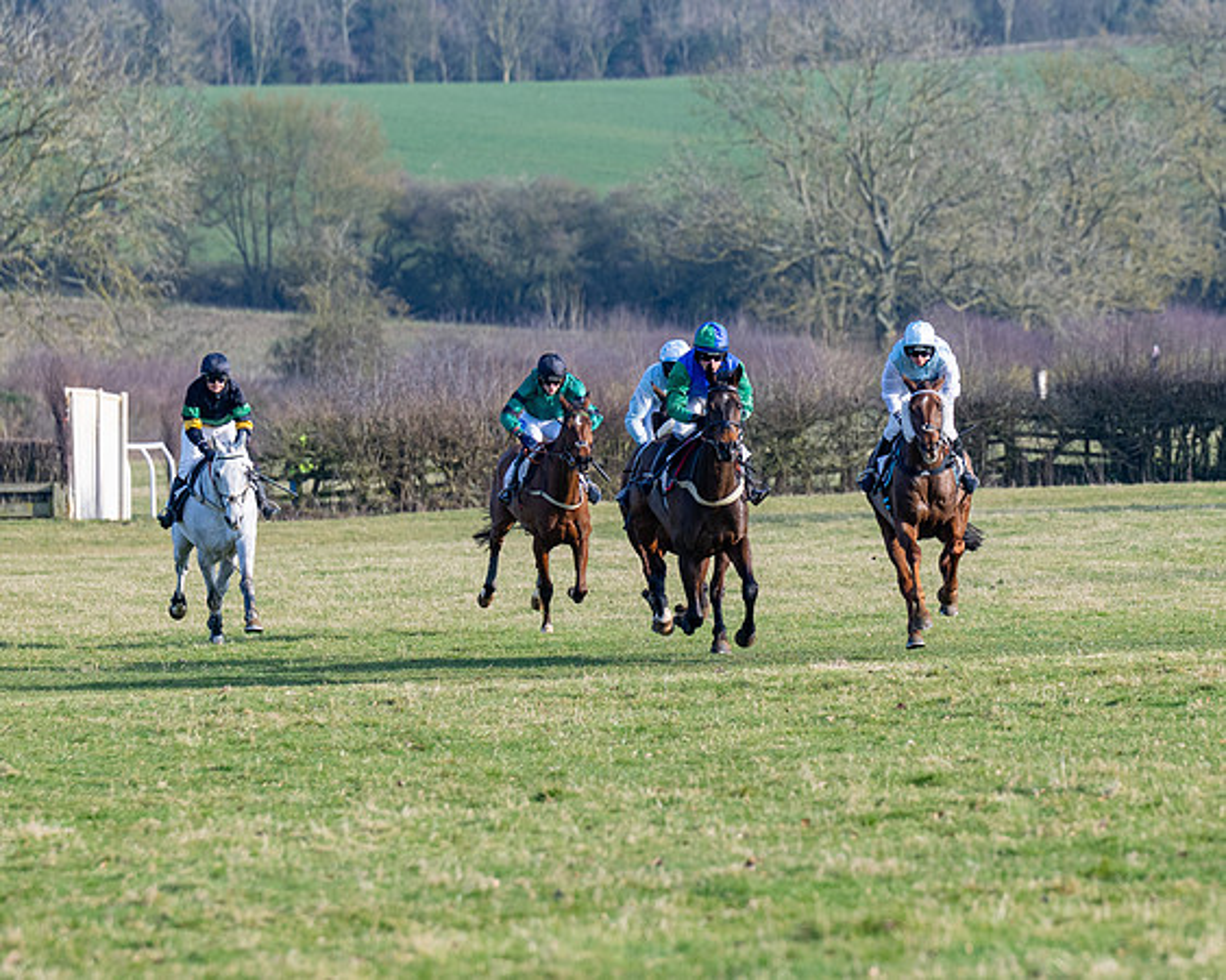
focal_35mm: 397
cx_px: 865
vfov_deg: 3.9
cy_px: 574
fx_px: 14397
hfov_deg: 4.9
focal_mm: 175
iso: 160
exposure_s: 1/1600
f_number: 4
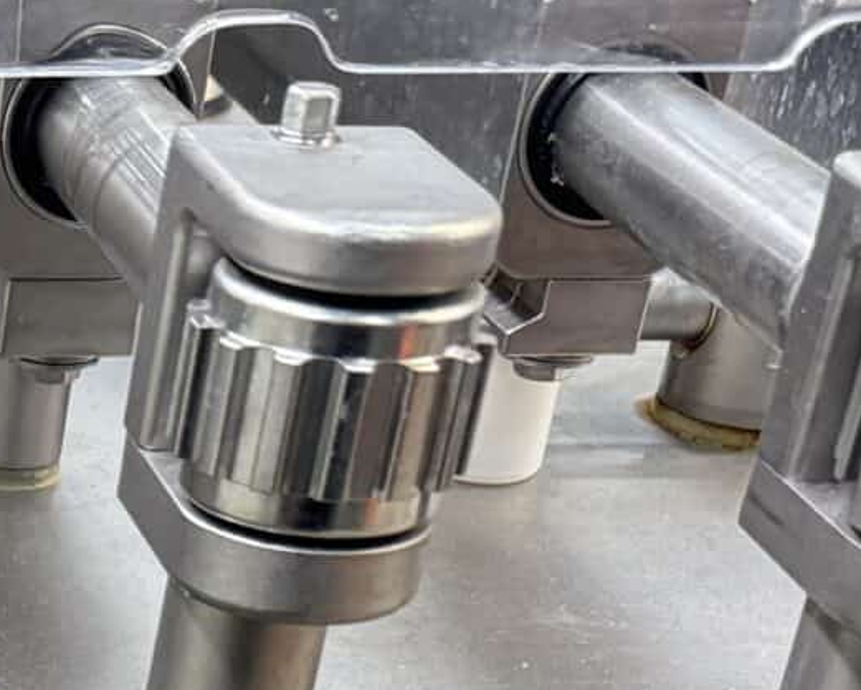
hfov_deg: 14.7
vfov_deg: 12.1
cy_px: 1319
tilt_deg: -36.2
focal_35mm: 115
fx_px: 2931
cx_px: -679
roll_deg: +0.7
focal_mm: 6.76
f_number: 1.78
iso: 320
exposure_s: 1/50
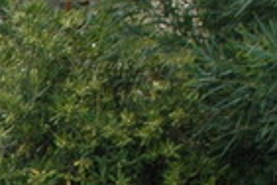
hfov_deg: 9.7
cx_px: -330
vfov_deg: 6.7
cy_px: 489
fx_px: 1477
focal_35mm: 192
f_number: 7.1
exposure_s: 1/200
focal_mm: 18
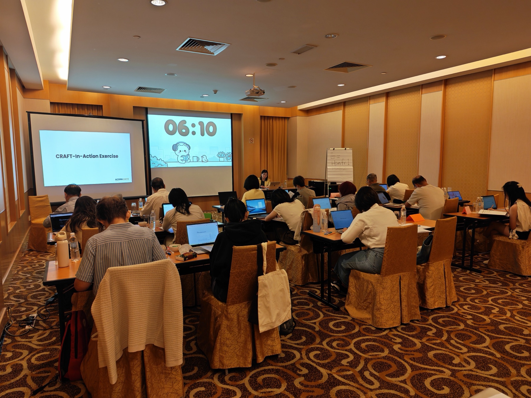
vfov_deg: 56.8
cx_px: 266
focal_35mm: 24
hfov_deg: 71.6
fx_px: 368
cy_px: 199
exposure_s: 1/50
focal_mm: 6.12
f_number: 1.9
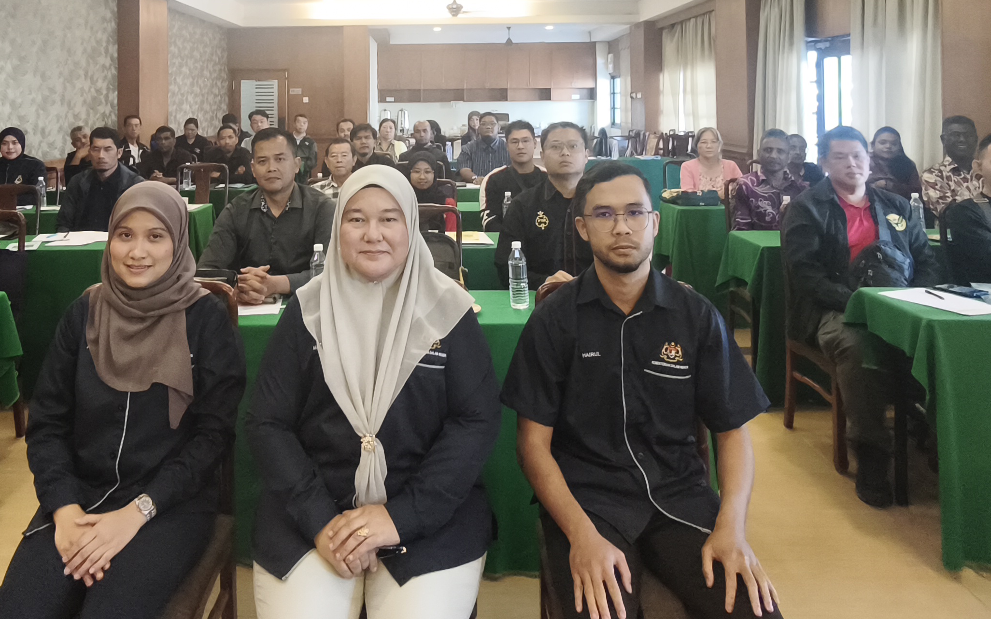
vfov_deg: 38.2
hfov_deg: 61.0
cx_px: 422
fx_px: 837
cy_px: 80
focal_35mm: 31
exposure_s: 1/25
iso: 500
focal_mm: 1.91
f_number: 2.2
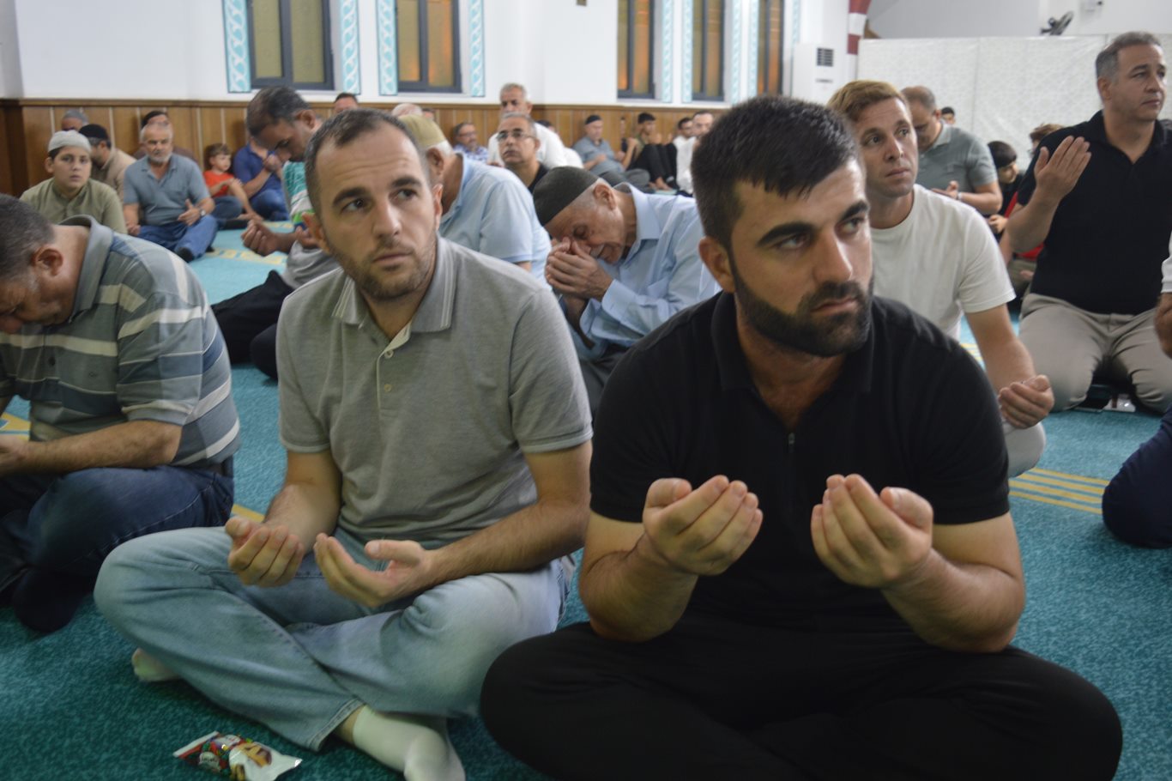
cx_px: 586
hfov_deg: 57.2
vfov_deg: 40.0
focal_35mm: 33
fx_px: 1074
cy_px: 390
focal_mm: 22
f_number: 3.8
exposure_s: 1/15
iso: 500
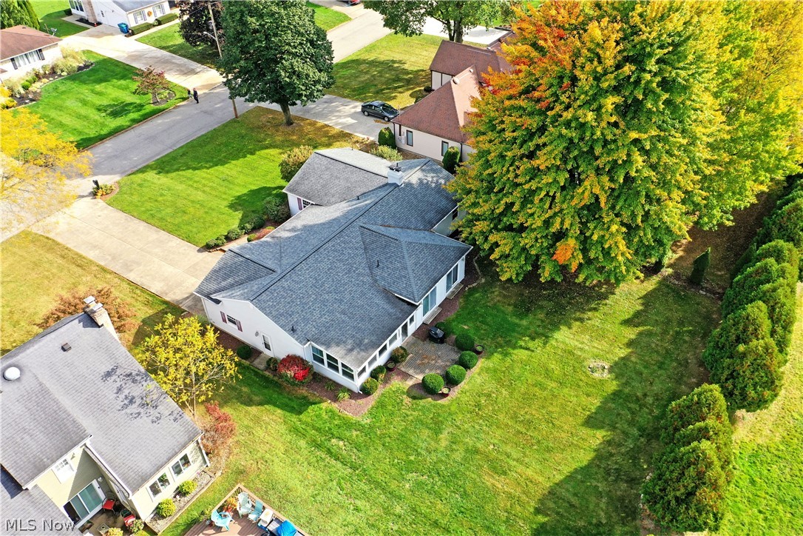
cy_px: 268
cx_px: 402
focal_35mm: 28
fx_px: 625
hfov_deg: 65.5
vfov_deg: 46.4
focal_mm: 10.26
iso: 100
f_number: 5
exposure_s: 1/200
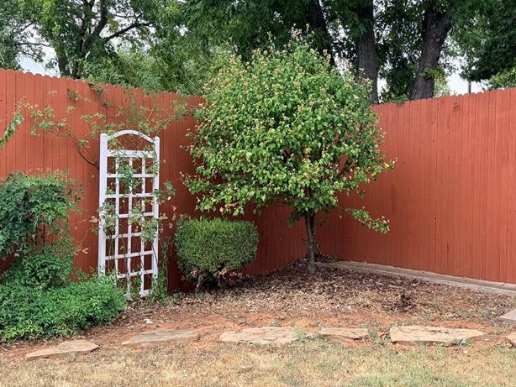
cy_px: 186
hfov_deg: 46.4
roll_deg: -0.6
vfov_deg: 36.0
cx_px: 319
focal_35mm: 40
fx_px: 596
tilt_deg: -2.4
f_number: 1.78
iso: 100
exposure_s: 1/840
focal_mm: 6.76
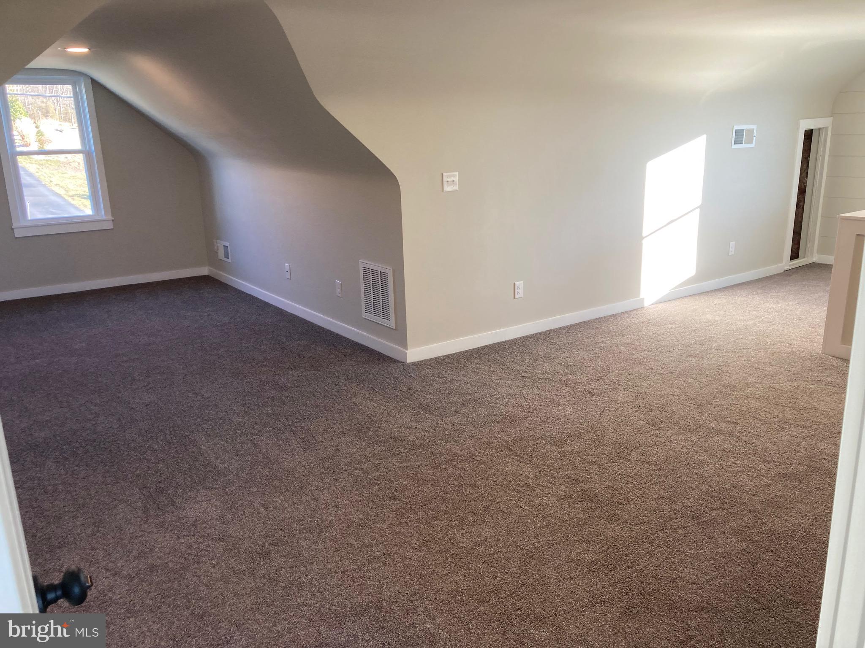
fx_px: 700
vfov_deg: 49.7
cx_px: 432
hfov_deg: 63.4
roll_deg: +1.5
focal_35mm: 28
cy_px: 324
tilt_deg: -15.0
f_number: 1.8
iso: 64
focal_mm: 3.99
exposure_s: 1/60
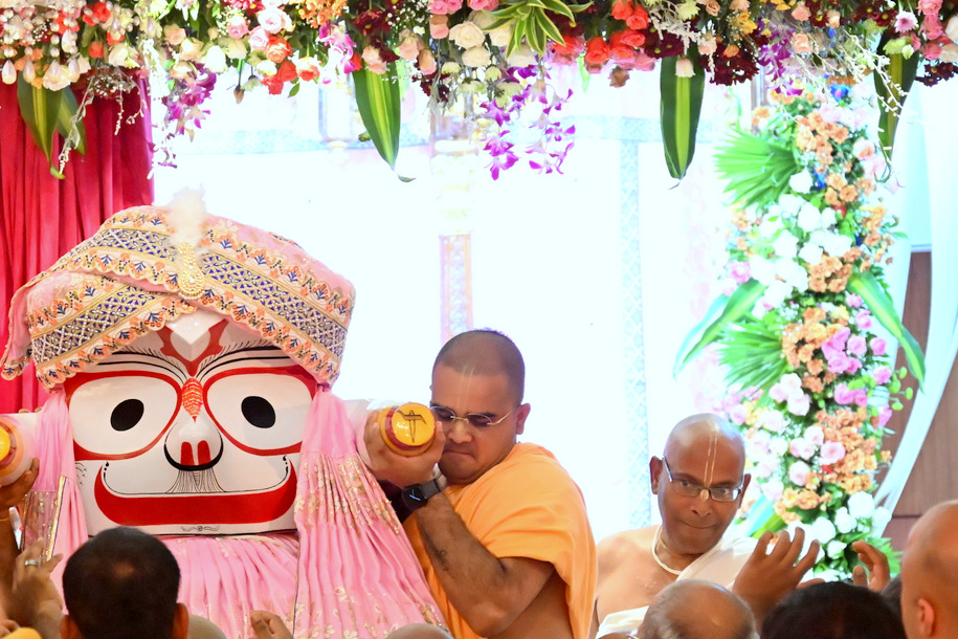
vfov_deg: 5.1
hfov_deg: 7.6
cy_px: 488
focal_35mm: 271
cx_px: 166
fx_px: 7211
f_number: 6.3
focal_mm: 155
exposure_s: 1/125
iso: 10000
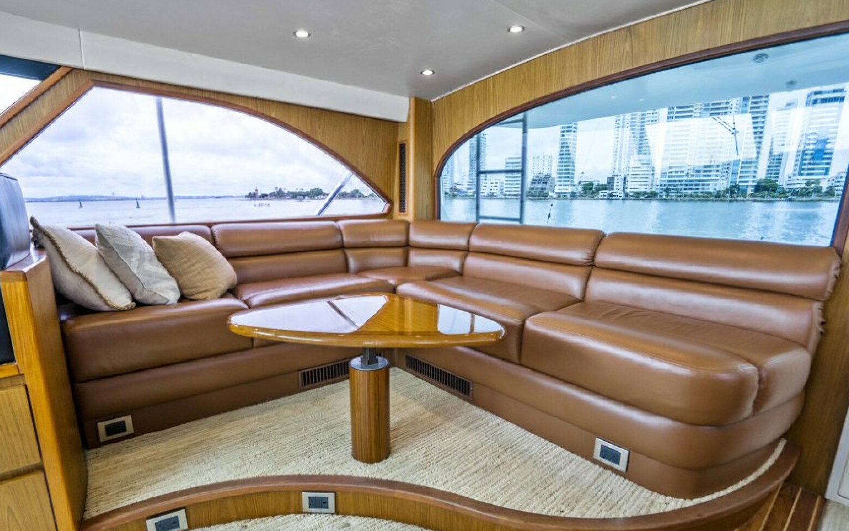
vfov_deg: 67.8
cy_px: 290
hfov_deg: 94.3
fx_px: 393
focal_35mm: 17
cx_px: 411
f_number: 7.1
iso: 400
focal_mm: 16
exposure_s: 1/30
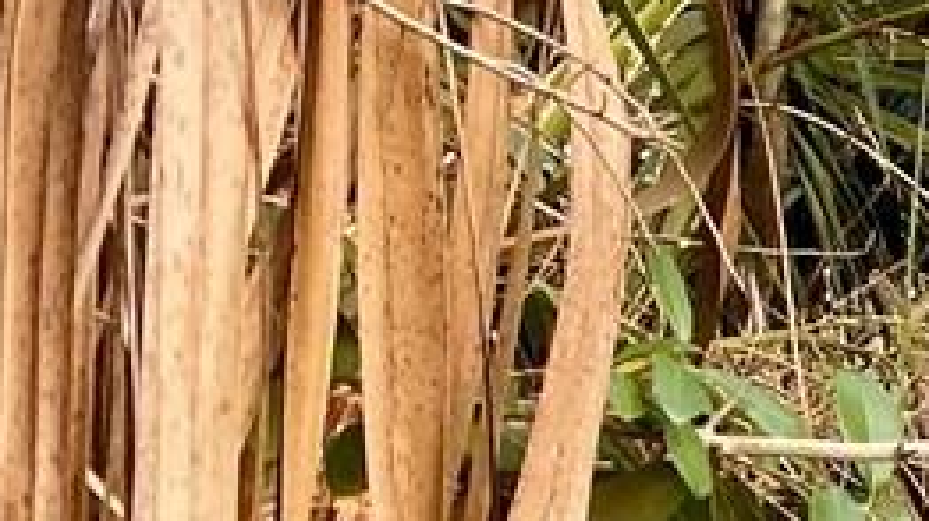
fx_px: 4259
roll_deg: +0.1
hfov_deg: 9.6
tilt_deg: +3.6
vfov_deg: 6.9
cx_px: 2822
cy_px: 840
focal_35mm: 173
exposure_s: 1/121
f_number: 1.8
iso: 80
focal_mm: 4.25
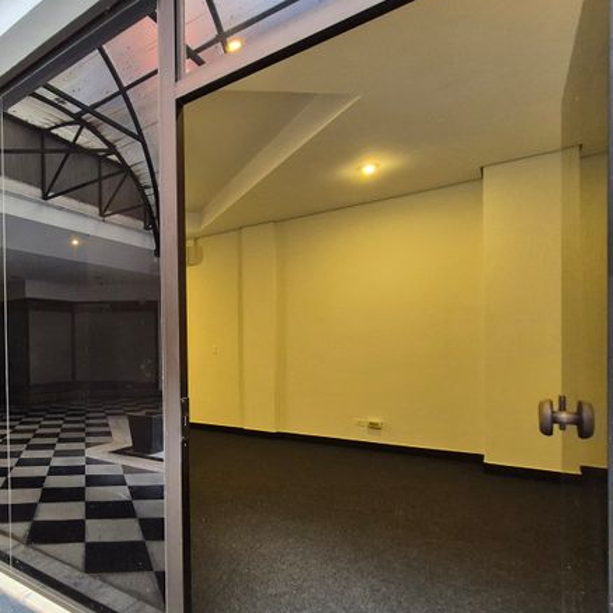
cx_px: 90
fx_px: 421
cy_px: 364
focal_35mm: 21
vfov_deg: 71.5
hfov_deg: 63.2
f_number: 2.2
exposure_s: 1/50
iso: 320
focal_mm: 1.74
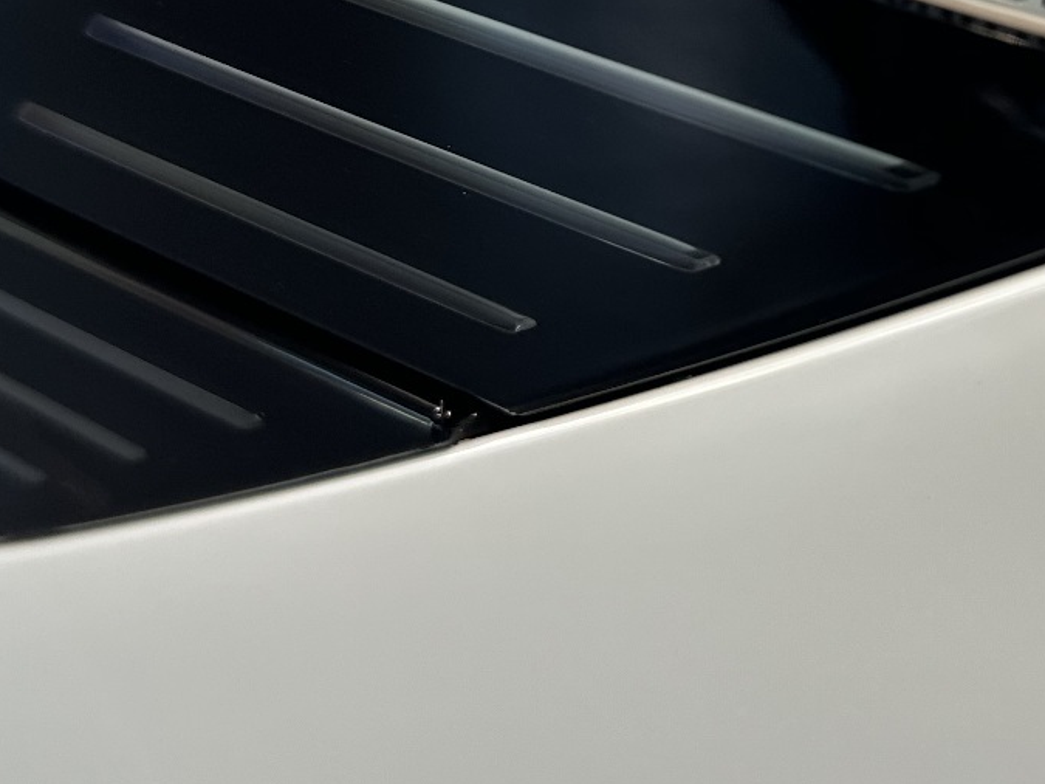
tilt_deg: -47.3
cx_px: 759
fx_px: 1932
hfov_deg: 29.9
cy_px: 126
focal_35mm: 64
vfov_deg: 22.5
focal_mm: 6.86
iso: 100
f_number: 1.78
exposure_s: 1/300
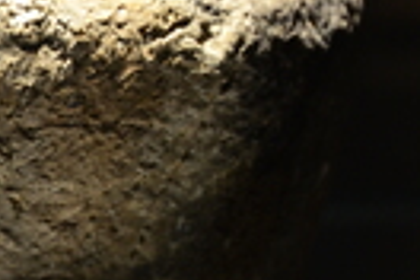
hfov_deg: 5.3
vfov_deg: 3.5
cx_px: 22
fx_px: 4538
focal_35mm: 389
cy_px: 100
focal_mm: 78
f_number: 5.3
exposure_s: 1/50
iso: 1000
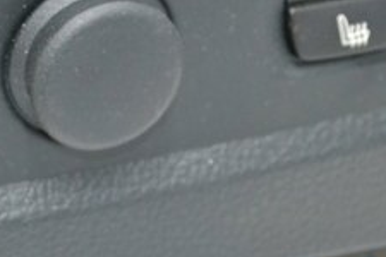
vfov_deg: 5.8
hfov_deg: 8.8
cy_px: 7
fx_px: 2513
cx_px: 117
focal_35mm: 234
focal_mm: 55
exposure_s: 1/60
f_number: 5.6
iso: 2800
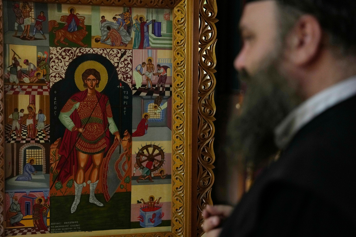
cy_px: 118
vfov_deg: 19.4
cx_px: 178
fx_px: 692
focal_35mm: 70
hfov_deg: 28.9
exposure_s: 1/200
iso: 1600
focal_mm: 70
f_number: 2.8
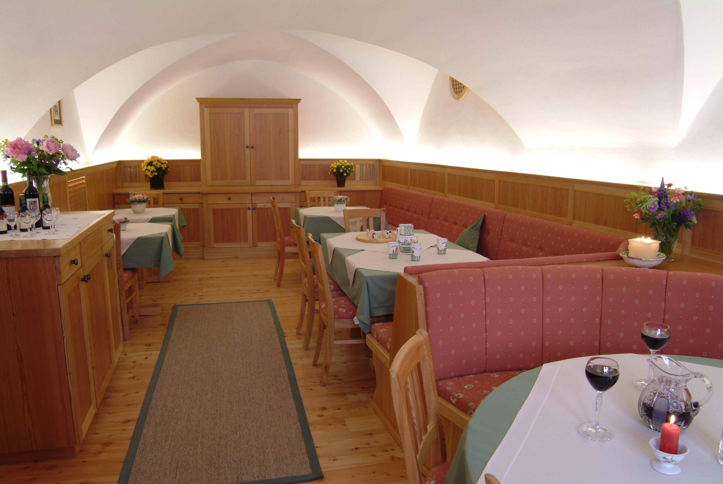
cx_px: 362
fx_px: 543
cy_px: 242
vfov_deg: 48.0
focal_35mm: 27
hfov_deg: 67.3
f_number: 13
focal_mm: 18
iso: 100
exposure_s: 1/1.5
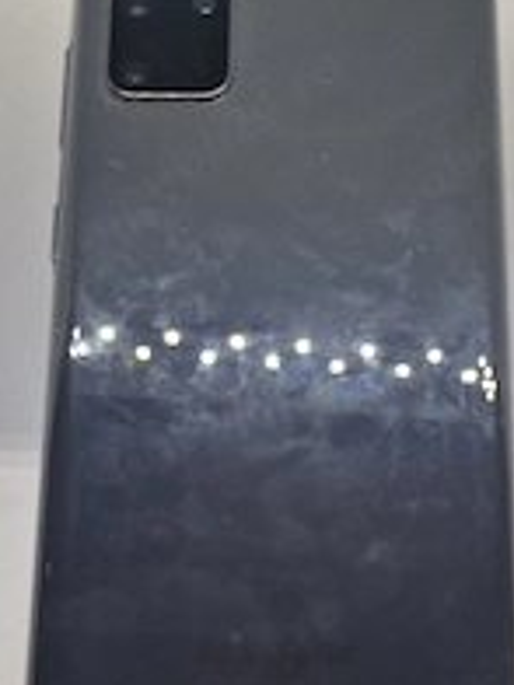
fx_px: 931
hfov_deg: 30.8
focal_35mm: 47
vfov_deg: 40.0
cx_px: 297
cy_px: 451
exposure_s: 1/182
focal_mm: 6.4
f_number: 1.8
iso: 50
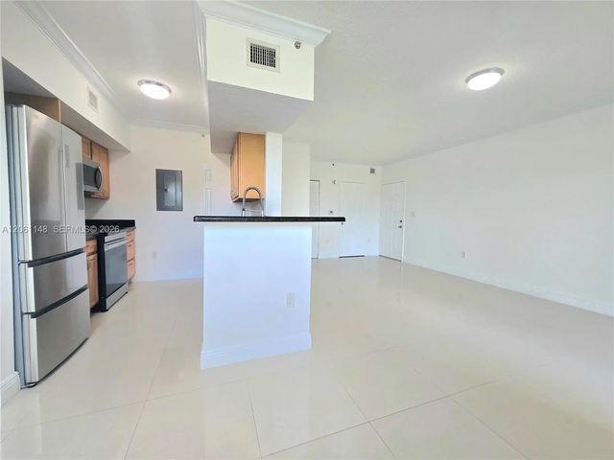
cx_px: 307
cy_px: 230
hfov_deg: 106.2
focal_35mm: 13
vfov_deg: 89.9
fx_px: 231
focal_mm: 2.2
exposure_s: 1/60.2
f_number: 2.2
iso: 64
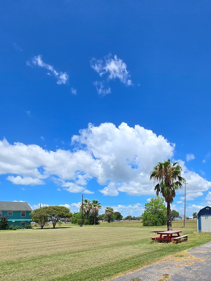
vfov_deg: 69.9
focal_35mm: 22
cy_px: 219
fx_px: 179
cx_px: 135
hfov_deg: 60.1
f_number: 2.2
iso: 25
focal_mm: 1.7
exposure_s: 1/1258
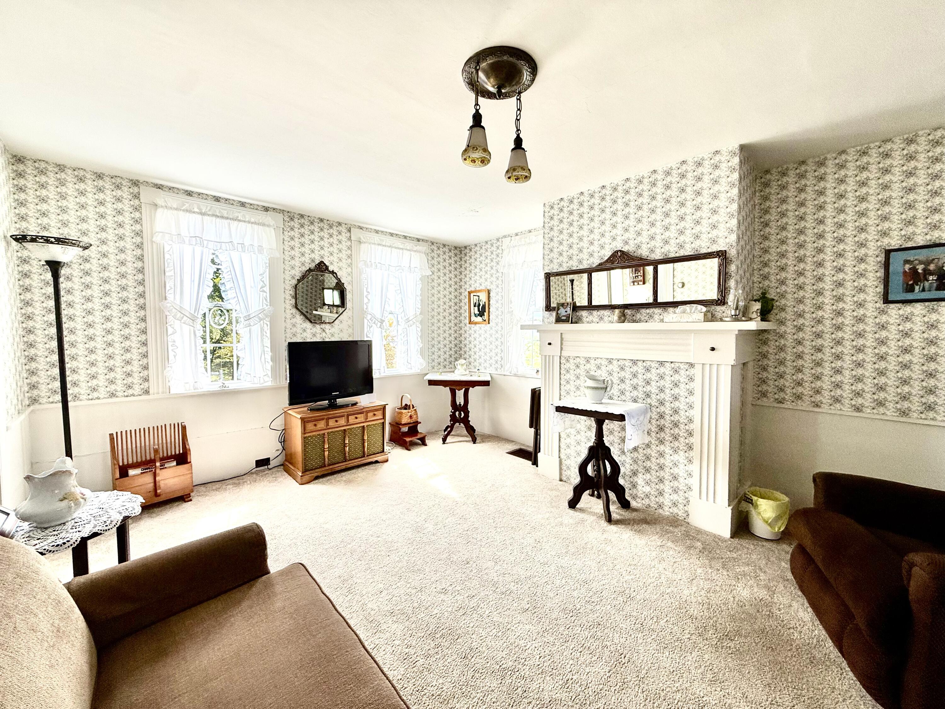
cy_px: 354
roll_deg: -0.2
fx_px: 382
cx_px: 472
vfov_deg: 85.7
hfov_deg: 102.1
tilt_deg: -2.4
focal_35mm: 14
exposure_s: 1/187
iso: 64
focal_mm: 2.22
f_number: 2.2
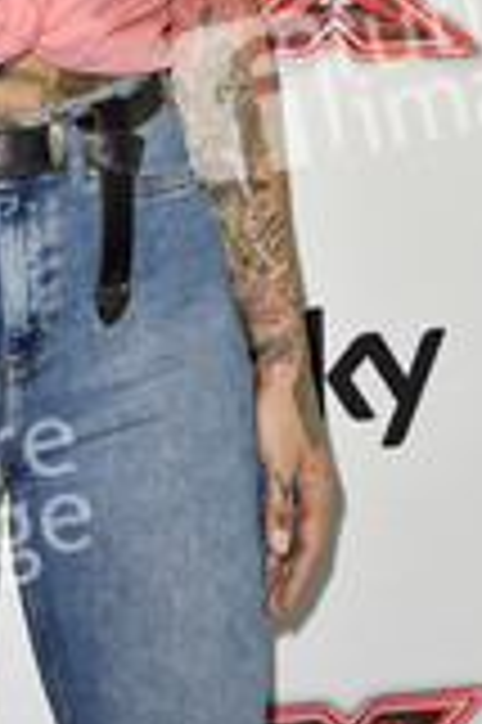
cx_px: -9
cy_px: -148
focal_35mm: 179
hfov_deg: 7.6
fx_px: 3602
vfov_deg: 11.3
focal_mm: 72
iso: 640
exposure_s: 1/160
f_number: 5.6
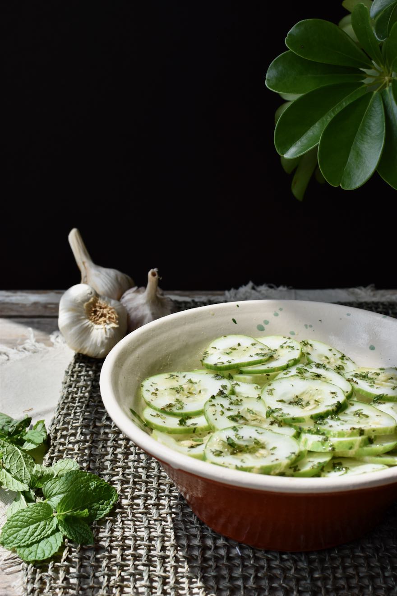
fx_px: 868
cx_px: 198
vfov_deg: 37.9
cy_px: 298
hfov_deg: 25.8
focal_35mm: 52
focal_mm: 35
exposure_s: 1/200
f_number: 5.6
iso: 100
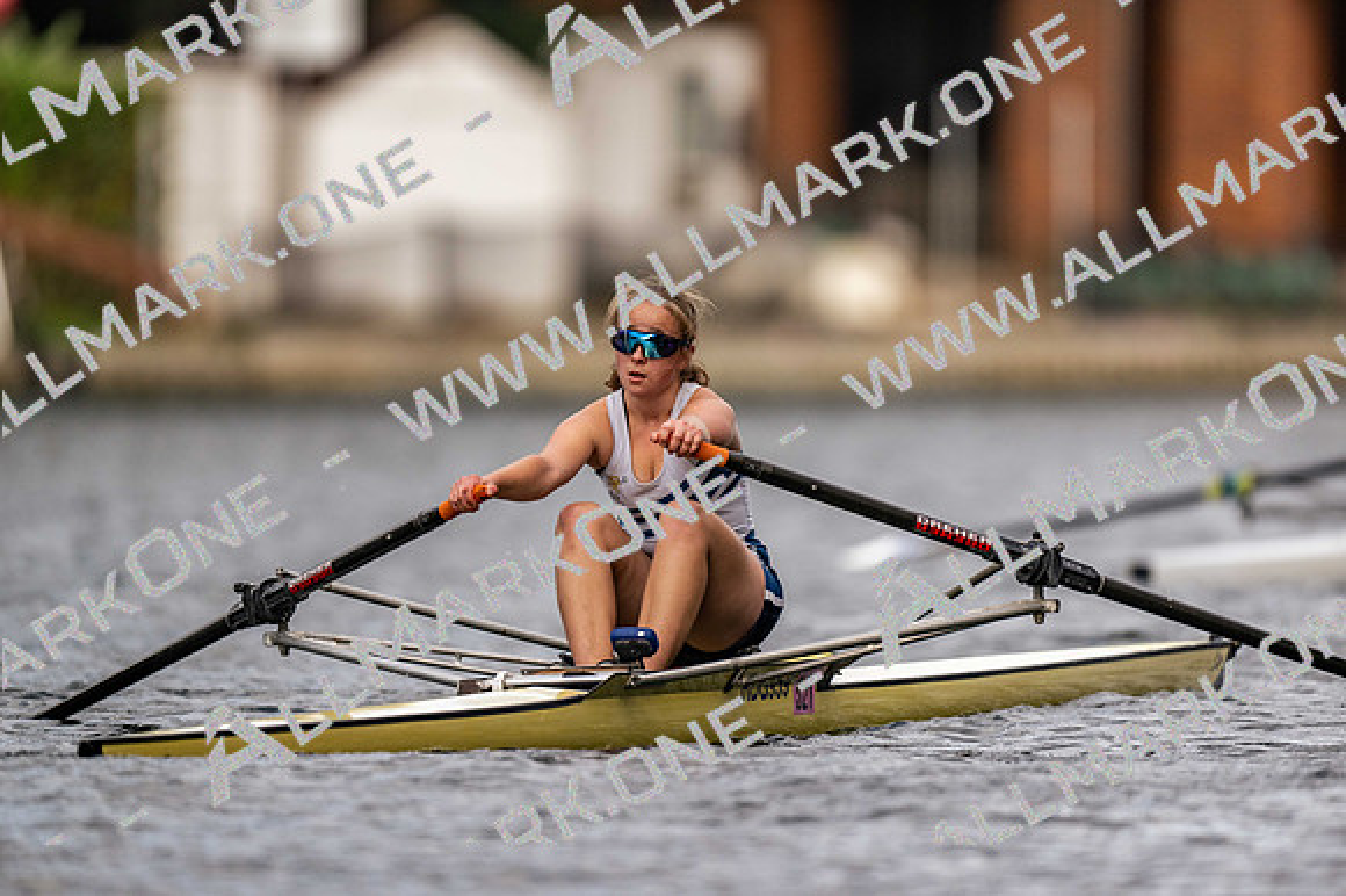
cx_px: 673
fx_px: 22425
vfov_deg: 2.3
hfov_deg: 3.4
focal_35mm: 600
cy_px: 448
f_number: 4
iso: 560
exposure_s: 1/2500
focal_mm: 600
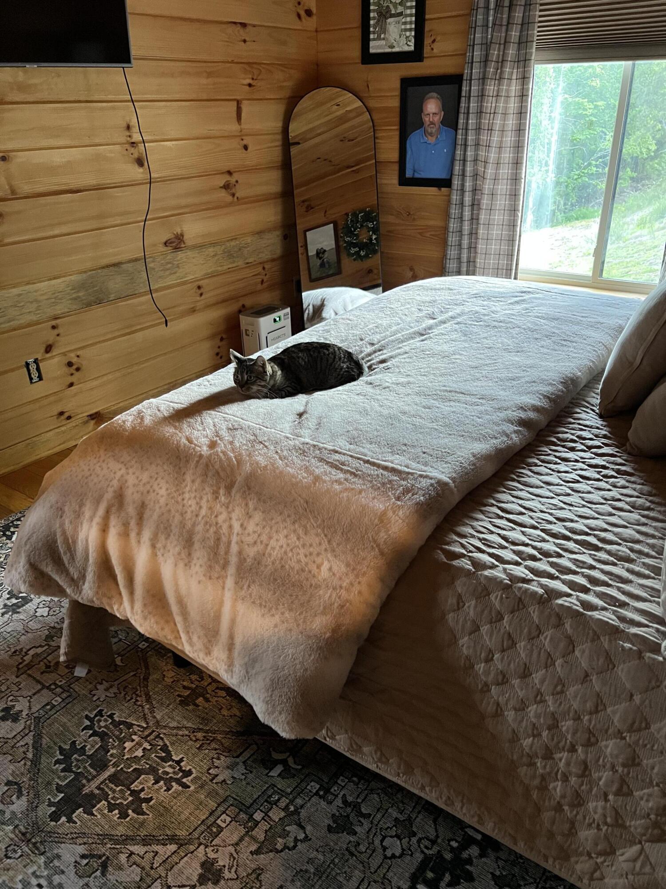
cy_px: 444
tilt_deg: -25.2
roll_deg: +2.2
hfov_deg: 53.1
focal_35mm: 26
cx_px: 333
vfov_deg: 67.3
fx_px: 667
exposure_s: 1/40
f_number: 1.5
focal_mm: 5.7
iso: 500
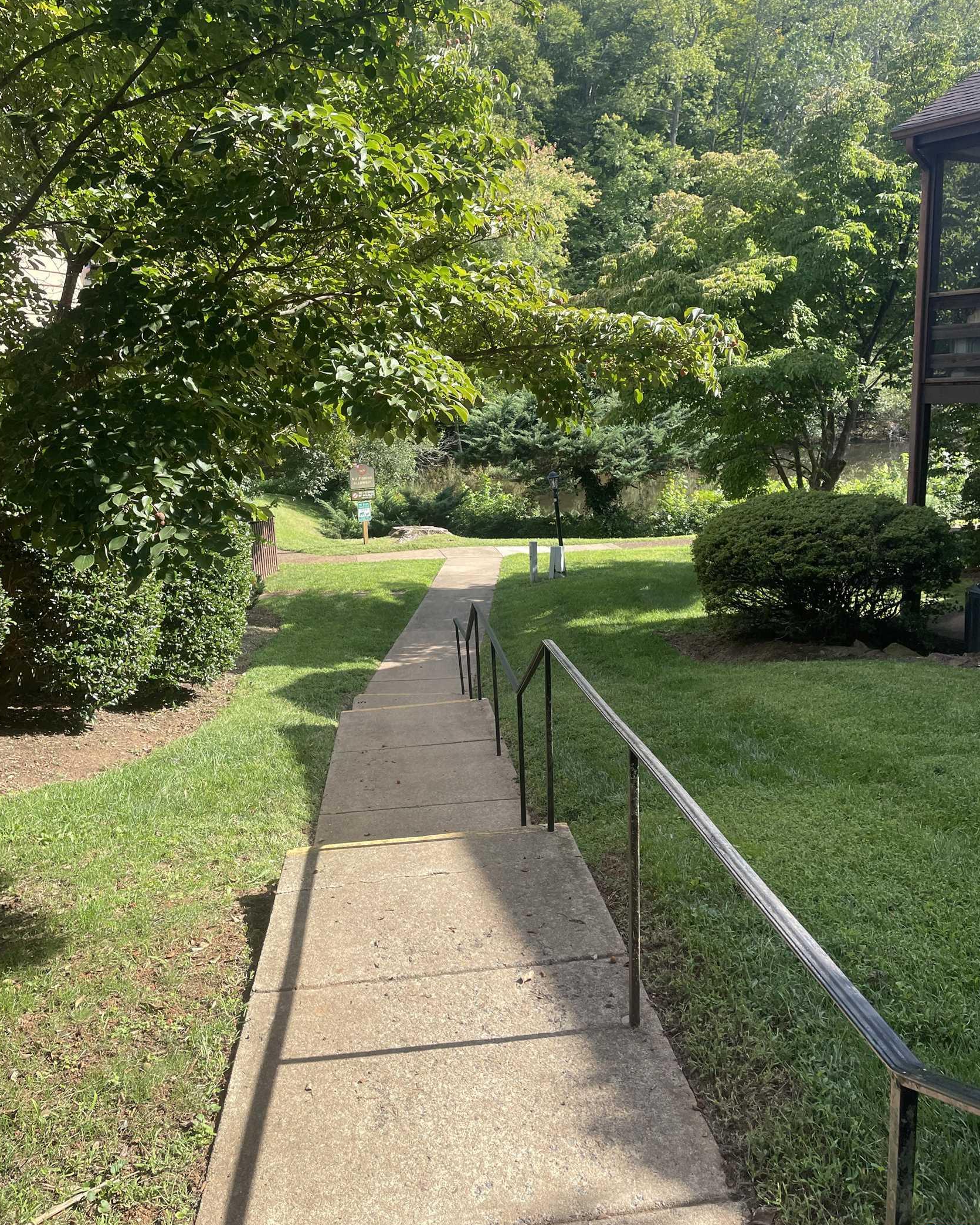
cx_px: 484
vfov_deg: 62.2
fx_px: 1015
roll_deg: +3.4
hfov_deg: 51.5
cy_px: 581
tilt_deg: -10.5
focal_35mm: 28
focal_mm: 4.2
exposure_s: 1/861
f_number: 1.6
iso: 32
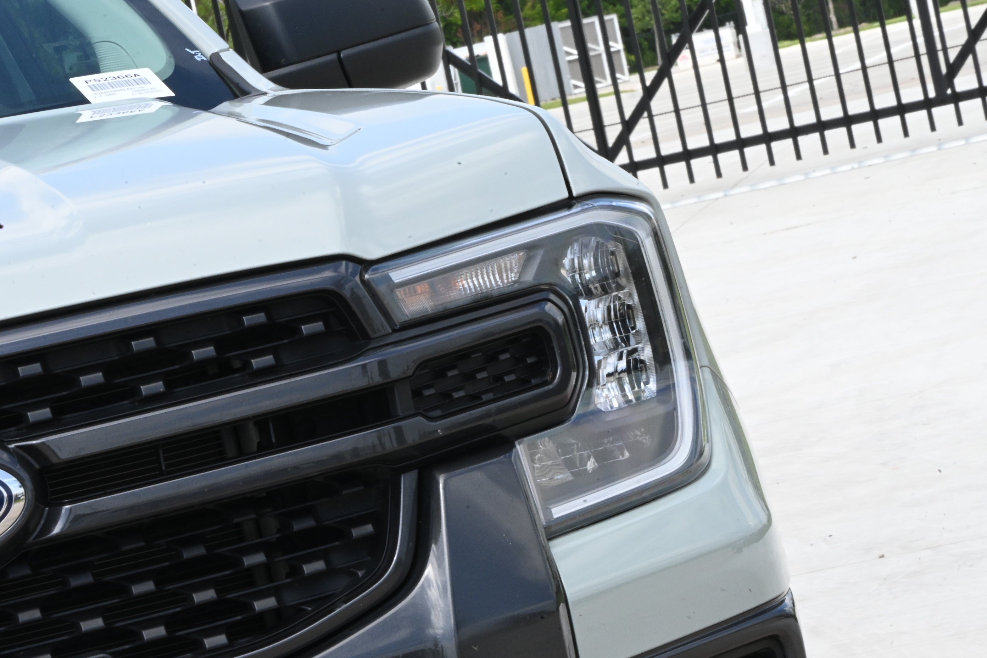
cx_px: 494
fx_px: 5140
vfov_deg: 7.3
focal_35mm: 188
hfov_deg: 11.0
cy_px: 329
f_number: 40
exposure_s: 1/60
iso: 1000
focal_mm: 125
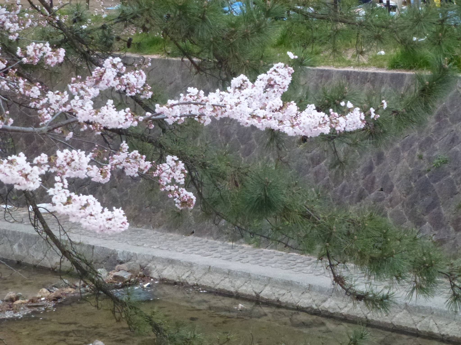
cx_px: 230
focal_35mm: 113
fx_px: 1505
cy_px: 172
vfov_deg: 13.1
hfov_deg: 17.4
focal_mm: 20.2
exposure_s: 1/60
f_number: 5.1
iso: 800
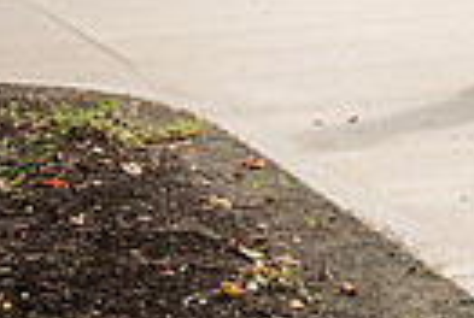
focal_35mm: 137
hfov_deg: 14.0
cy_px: -240
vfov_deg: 9.6
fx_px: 1808
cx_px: 716
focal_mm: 31
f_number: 5.6
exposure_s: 1/400
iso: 125
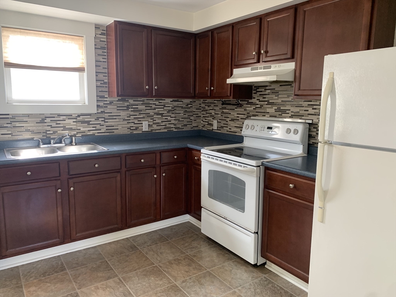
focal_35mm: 26
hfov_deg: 67.3
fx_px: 297
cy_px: 148
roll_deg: -0.1
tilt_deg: -9.5
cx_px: 198
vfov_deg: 53.1
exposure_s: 1/60
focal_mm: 4.25
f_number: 1.8
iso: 125
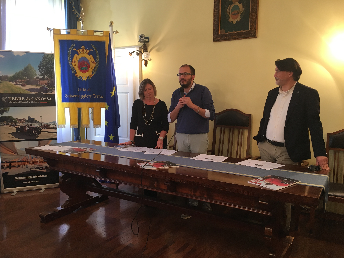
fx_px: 298
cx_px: 168
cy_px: 131
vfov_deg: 46.8
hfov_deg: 60.0
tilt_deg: -8.3
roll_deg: +0.4
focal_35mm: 30
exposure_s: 1/33
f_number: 2.2
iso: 80
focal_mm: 4.15
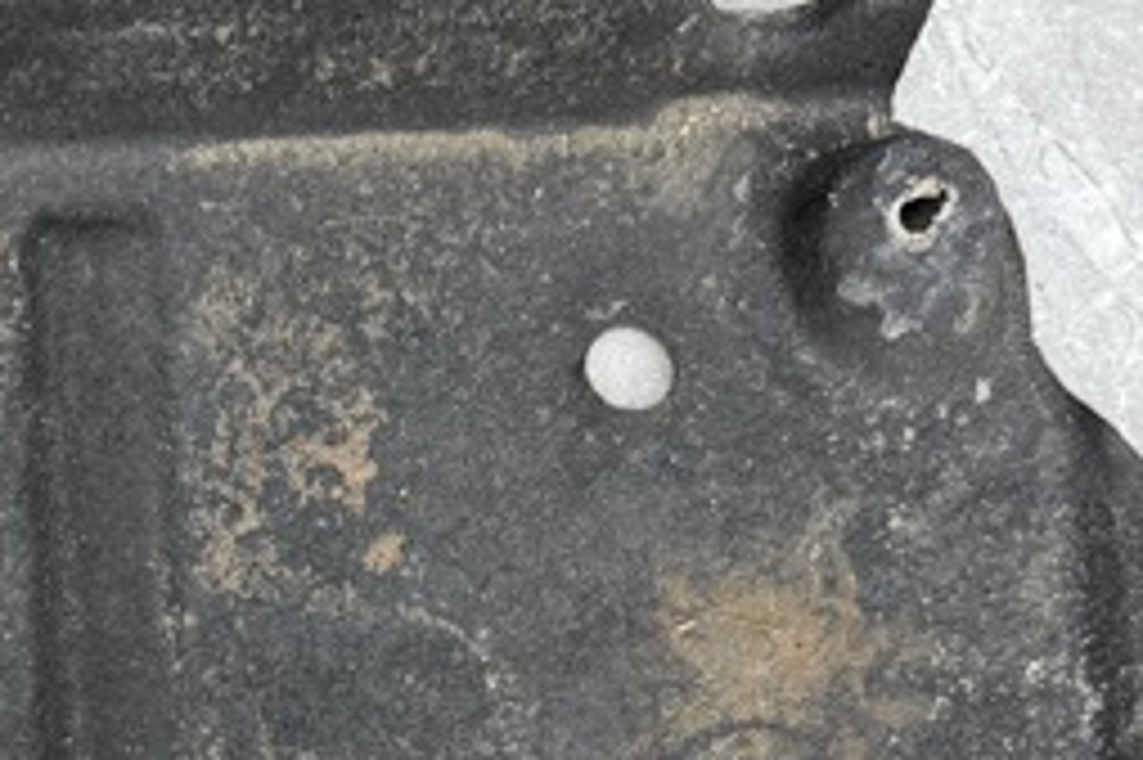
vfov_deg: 20.5
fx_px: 1999
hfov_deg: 30.7
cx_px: 148
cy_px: 854
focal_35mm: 63
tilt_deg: -79.7
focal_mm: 6.76
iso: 320
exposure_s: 1/60
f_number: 1.78
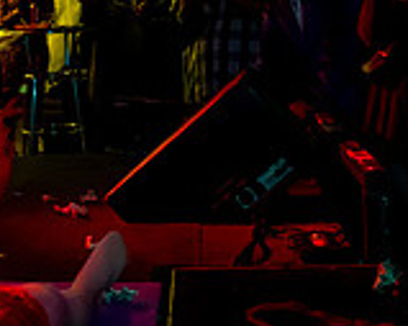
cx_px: -41
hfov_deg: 19.5
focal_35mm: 94
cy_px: -38
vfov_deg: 15.9
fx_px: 1134
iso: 5000
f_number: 4
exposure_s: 1/60
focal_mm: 24
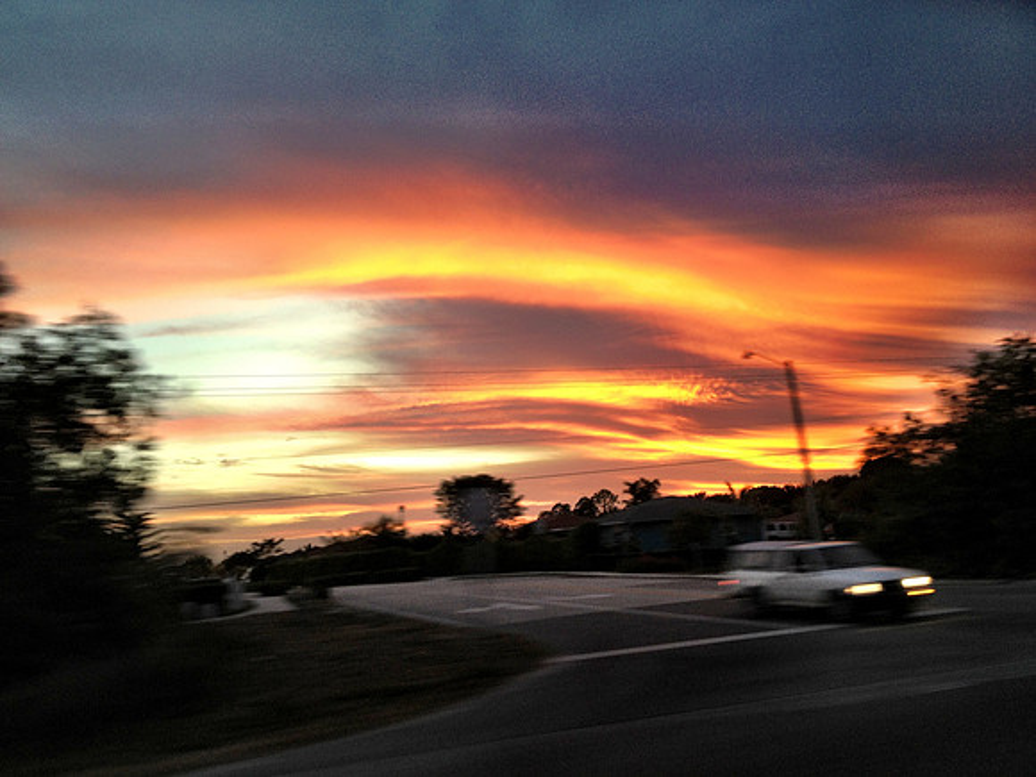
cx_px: 518
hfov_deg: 52.6
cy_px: 388
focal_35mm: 35
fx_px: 1047
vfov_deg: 40.7
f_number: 2.4
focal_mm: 4.28
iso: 80
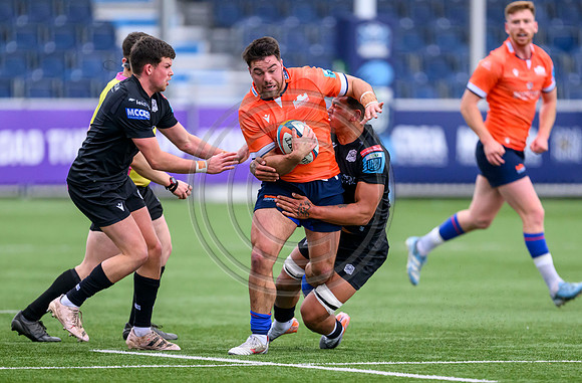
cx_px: 330
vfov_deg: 2.3
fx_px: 9714
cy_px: 250
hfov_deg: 3.4
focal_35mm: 604
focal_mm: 400
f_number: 2.8
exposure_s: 1/1250
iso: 3200
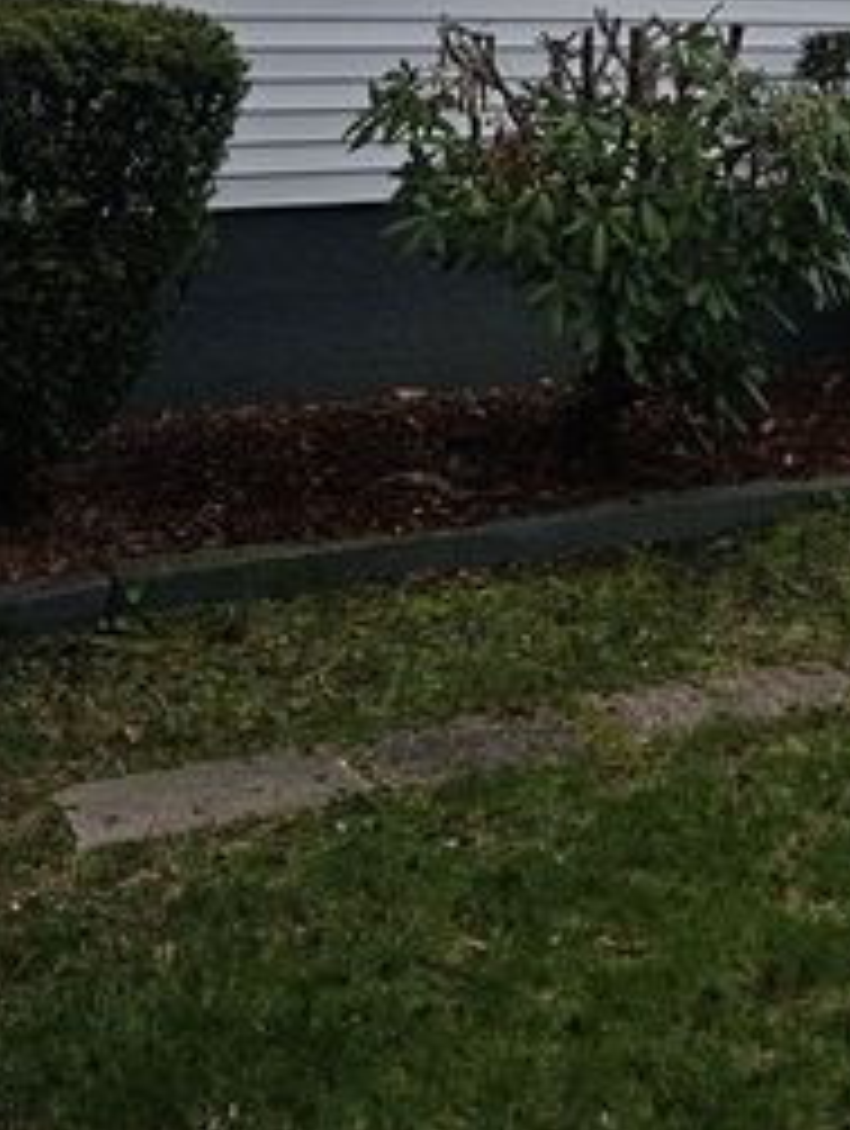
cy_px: -349
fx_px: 1992
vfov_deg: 26.6
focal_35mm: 61
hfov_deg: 23.7
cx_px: 675
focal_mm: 5.4
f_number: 1.8
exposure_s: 1/180
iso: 64
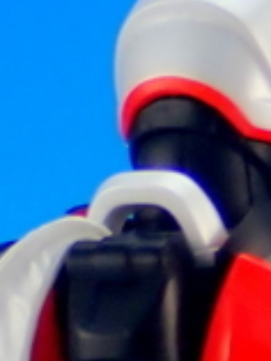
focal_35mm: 464
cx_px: 220
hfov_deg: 3.2
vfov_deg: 4.2
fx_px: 4837
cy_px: 940
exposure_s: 1/25
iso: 100
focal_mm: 12.73
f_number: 3.9
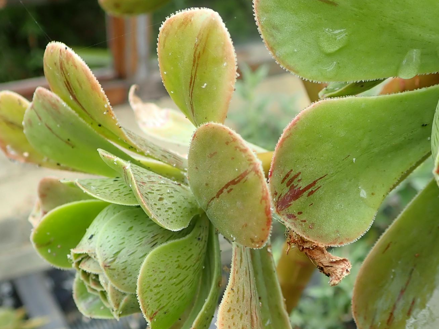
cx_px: 223
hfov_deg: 41.2
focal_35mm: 46
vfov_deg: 31.2
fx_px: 583
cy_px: 225
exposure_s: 1/160
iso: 100
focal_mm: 5.5
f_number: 3.2
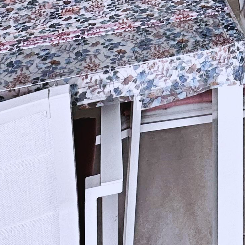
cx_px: 289
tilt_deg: -2.1
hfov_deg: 23.3
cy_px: -244
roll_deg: -0.6
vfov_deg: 17.8
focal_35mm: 68
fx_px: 545
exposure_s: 1/119
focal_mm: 2.22
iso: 40
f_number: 2.2
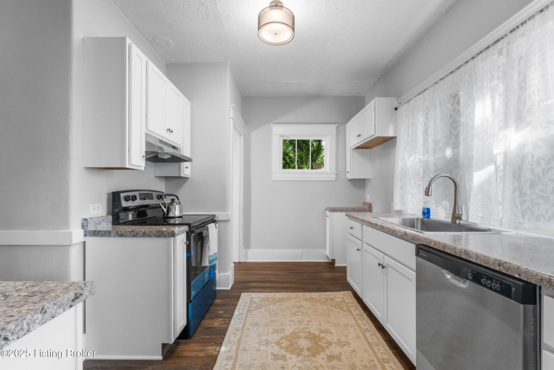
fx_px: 231
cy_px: 185
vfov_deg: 77.3
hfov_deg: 100.4
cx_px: 277
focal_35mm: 15
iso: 400
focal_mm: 10
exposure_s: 1/2.5
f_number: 10
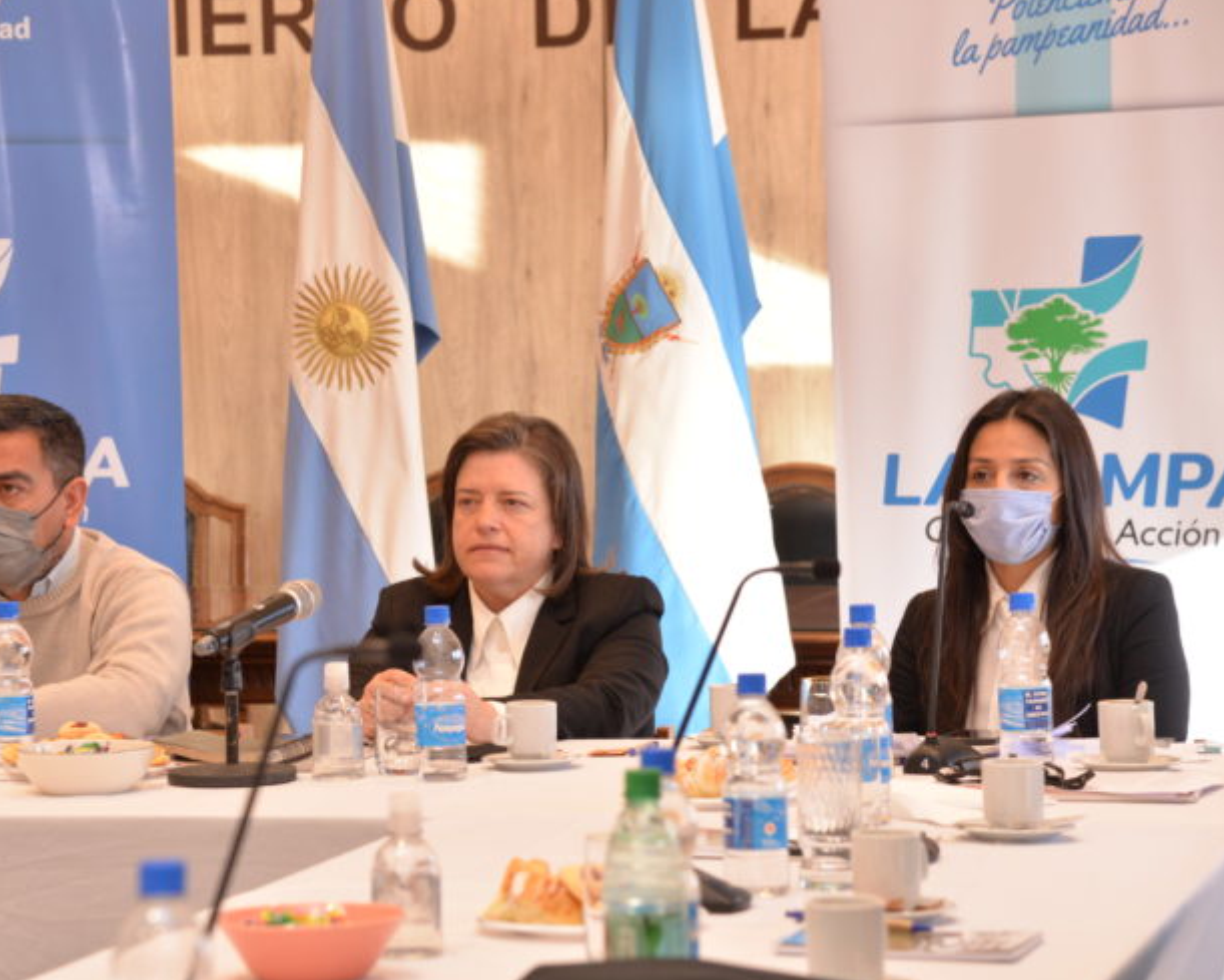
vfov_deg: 12.4
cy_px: 504
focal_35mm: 124
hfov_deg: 15.5
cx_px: 507
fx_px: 4493
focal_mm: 105
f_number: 5.6
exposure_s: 1/200
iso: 2500
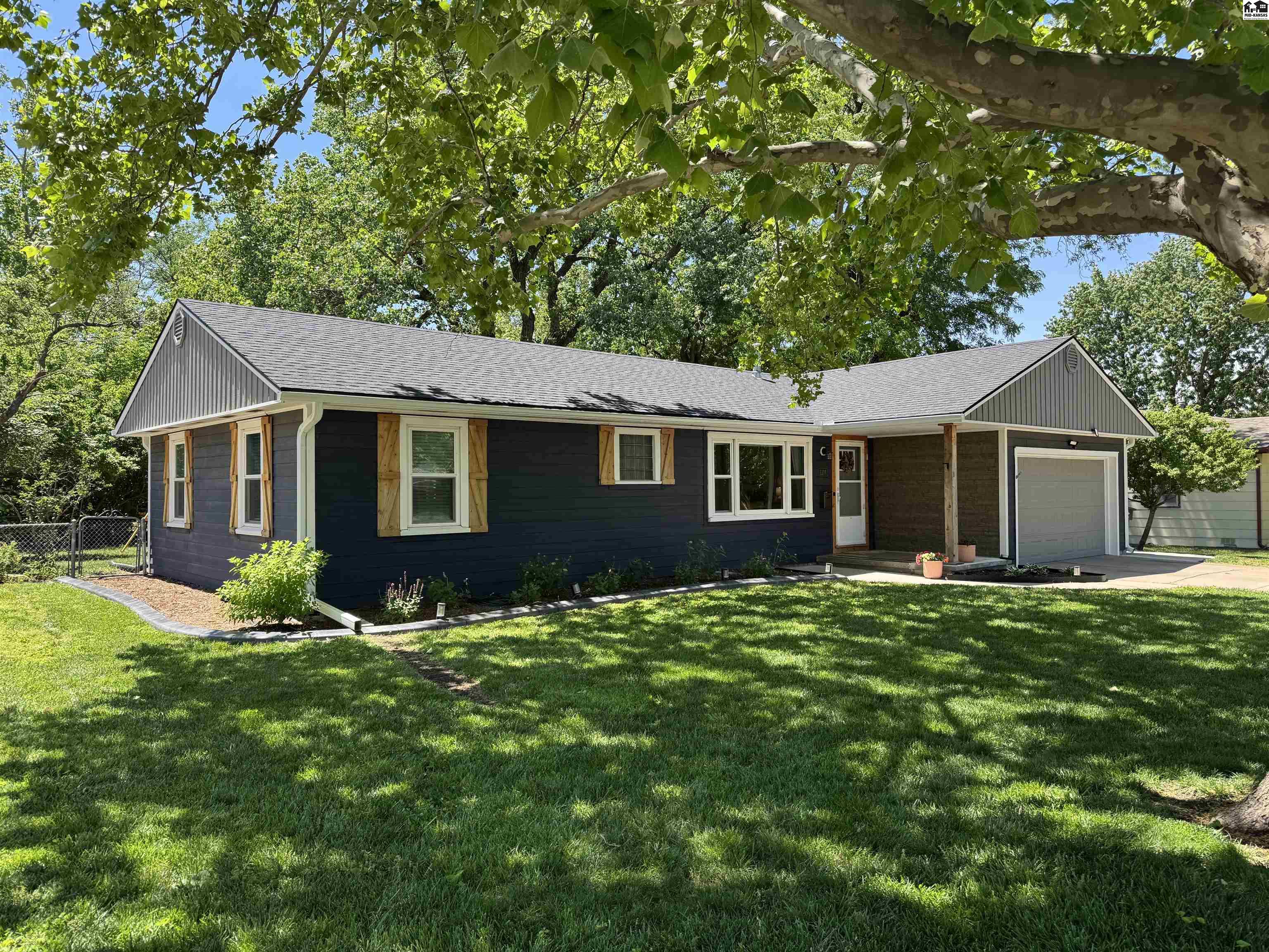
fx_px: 880
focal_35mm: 24
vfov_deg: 56.8
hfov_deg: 71.6
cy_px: 476
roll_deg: +0.5
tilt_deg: +0.5
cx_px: 634
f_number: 1.78
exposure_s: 1/864
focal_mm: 6.76
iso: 80
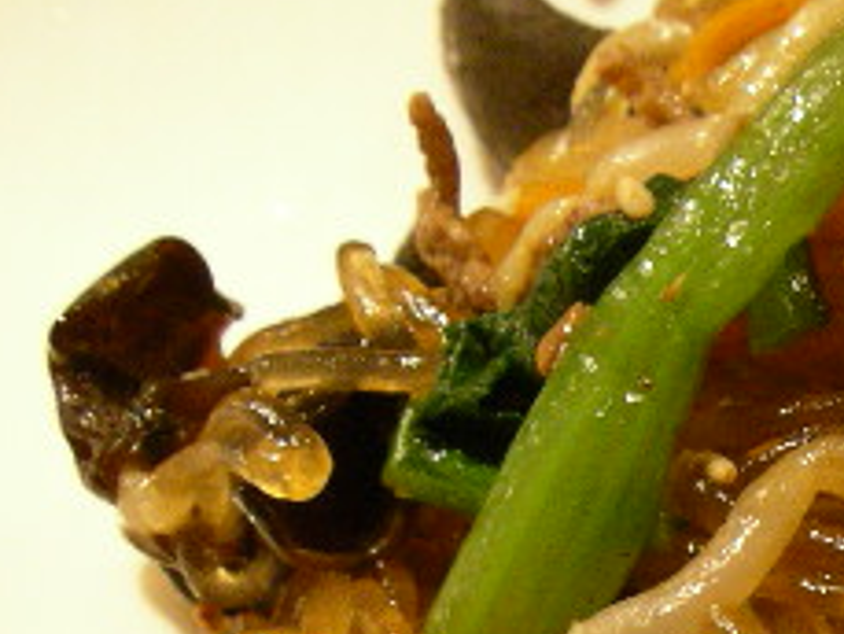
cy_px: 627
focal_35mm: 106
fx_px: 2586
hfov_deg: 17.6
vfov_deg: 13.8
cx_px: 1043
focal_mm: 6
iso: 200
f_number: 2.9
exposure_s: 1/2.2
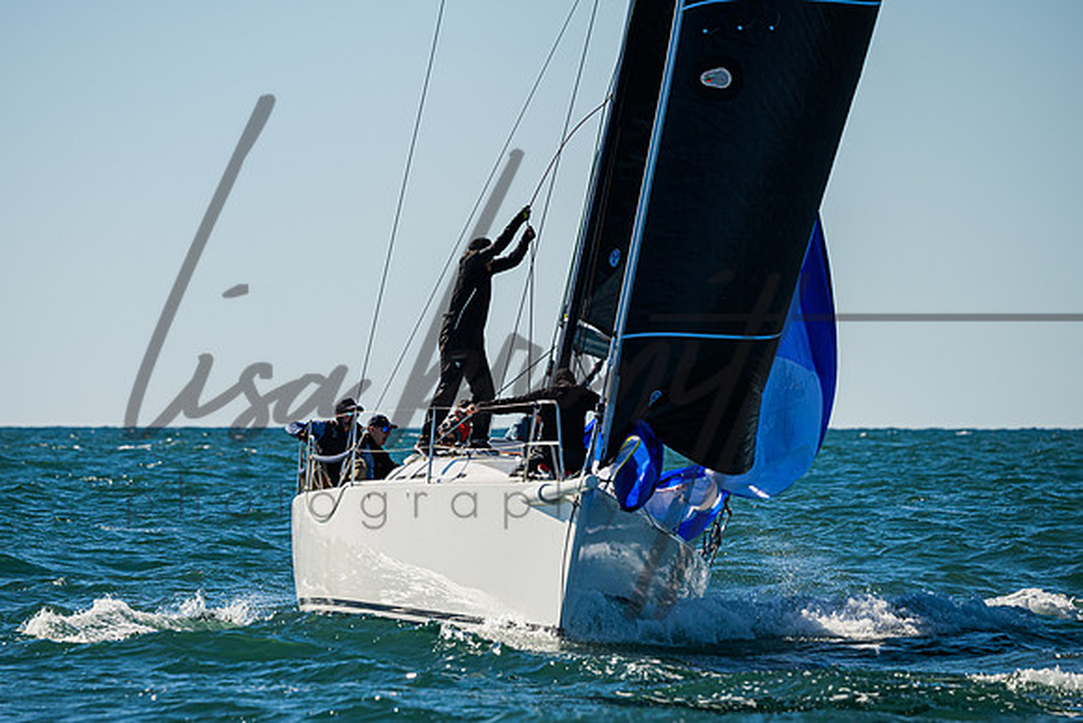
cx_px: 455
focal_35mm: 330
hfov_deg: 6.2
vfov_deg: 4.2
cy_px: 426
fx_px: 9930
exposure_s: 1/2500
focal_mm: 240
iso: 400
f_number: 5.6
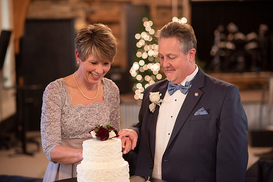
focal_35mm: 85
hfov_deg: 23.9
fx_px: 645
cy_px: 91
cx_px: 136
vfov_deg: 16.1
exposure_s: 1/200
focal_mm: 85
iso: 1000
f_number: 2.2
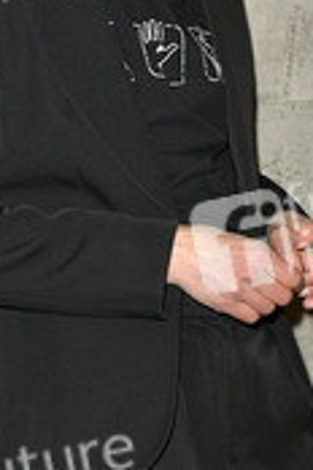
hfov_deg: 9.0
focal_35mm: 152
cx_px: 84
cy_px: 95
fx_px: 1982
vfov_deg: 13.4
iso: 3200
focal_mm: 66
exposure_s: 1/250
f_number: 5.6
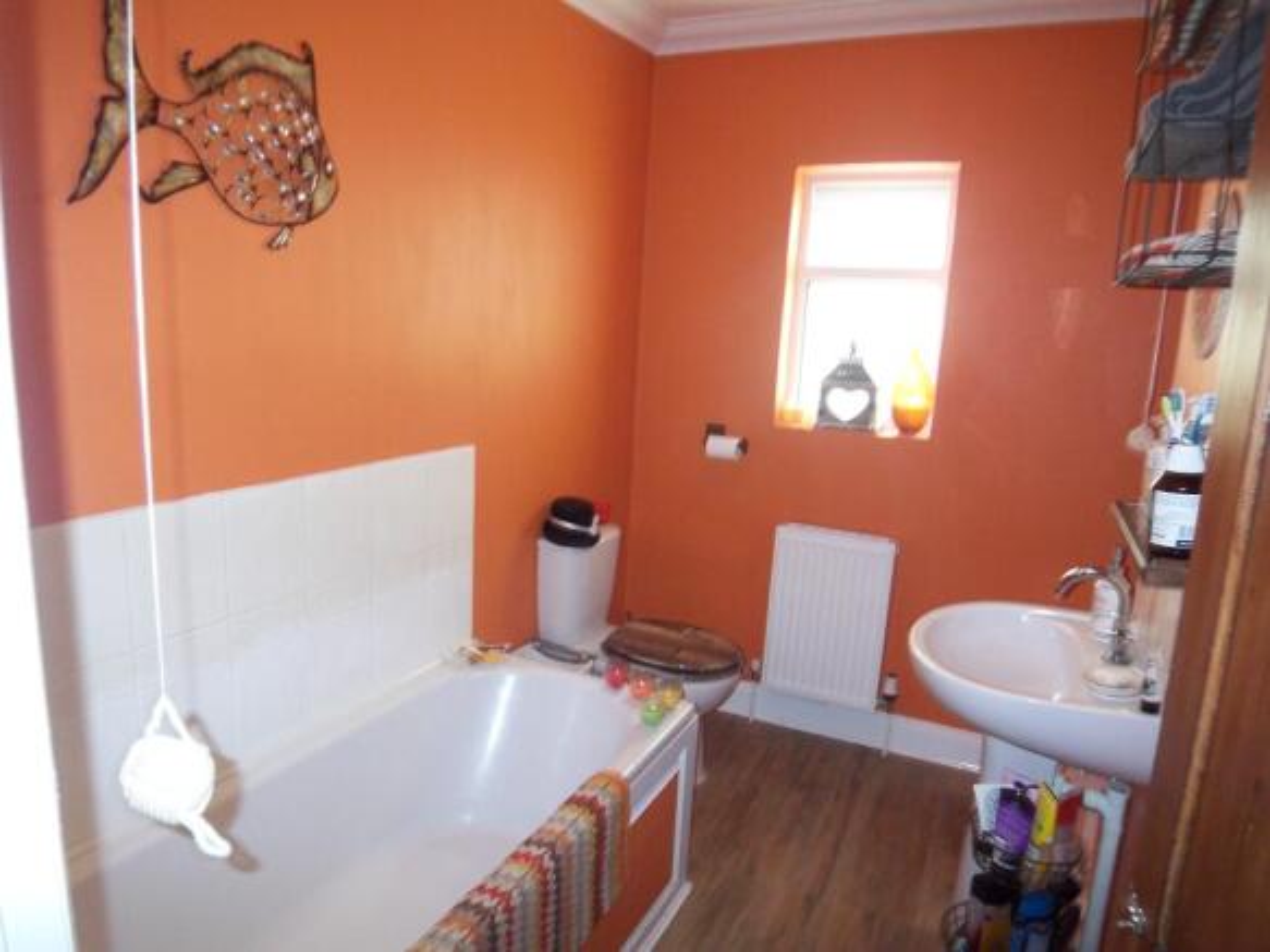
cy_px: 476
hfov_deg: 73.9
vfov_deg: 58.9
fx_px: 844
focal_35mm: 23
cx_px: 635
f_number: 2.8
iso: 125
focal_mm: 3.8
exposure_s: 1/20
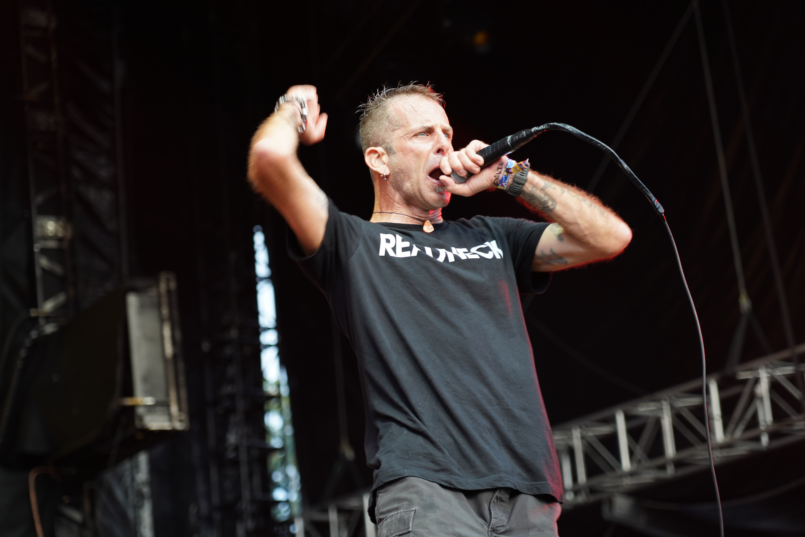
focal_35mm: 105
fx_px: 2348
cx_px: 402
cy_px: 268
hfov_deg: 19.5
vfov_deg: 13.0
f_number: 4
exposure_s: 1/125
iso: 800
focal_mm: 105
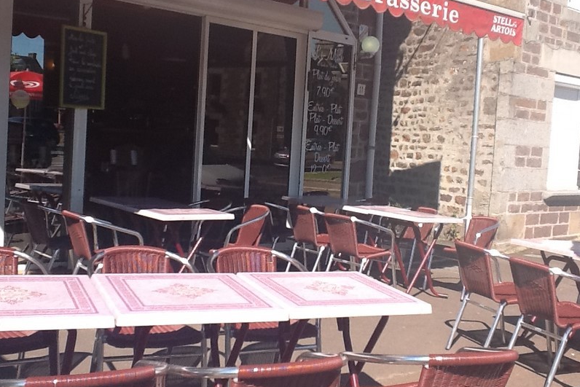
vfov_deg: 29.2
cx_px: 290
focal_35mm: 46
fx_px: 741
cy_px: 176
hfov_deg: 42.7
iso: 40
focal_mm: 2.03
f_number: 2.4
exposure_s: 1/835
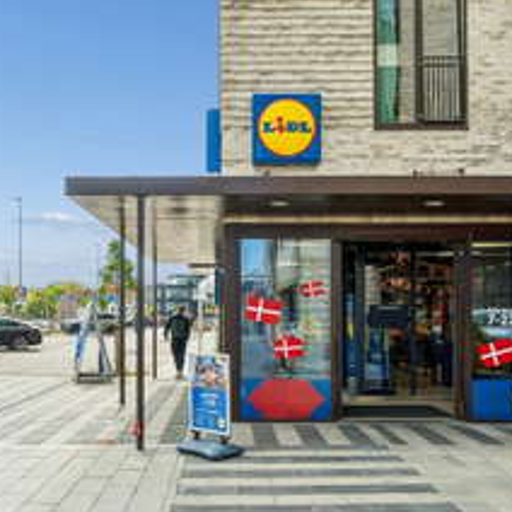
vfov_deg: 44.0
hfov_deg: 43.9
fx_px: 633
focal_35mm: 38
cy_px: 275
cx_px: 220
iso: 200
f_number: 8
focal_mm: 15
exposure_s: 1/500
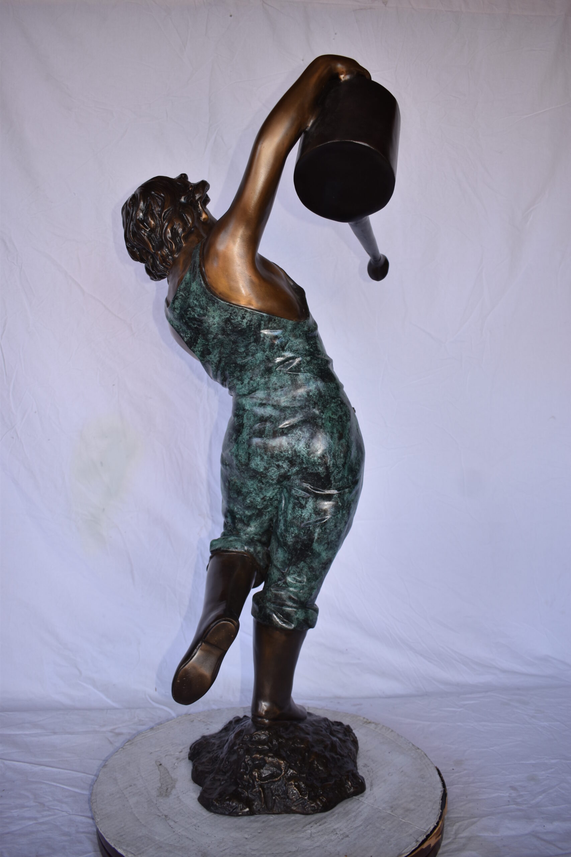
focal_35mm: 30
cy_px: 428
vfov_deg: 61.9
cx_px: 286
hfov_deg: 43.6
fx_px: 714
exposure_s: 1/125
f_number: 3.8
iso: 100
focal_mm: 20
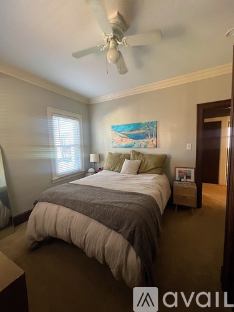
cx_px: 117
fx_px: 117
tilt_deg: -4.9
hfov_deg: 89.9
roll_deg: +2.1
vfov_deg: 106.2
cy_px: 156
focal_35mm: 13
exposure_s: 1/60
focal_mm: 1.57
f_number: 1.8
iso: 250
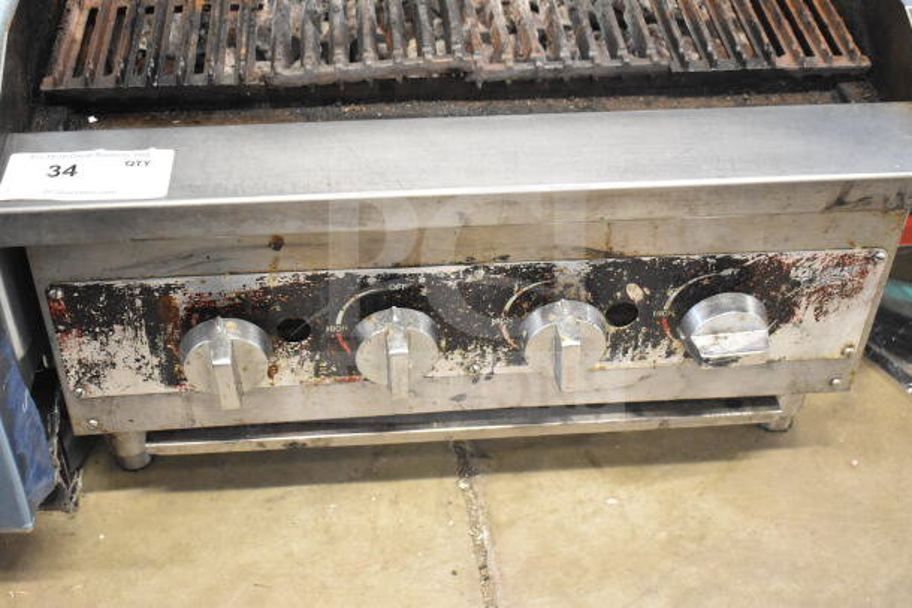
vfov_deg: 28.1
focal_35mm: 48
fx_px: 1216
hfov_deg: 41.1
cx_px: 456
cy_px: 304
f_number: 4.5
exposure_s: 1/50
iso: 5600
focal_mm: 32
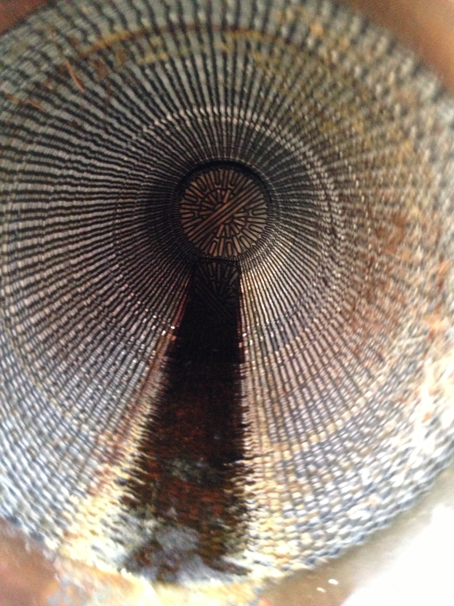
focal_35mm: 33
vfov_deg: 55.4
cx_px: 227
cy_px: 303
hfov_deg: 42.9
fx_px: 577
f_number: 2.4
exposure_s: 1/15
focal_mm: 4.13
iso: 500
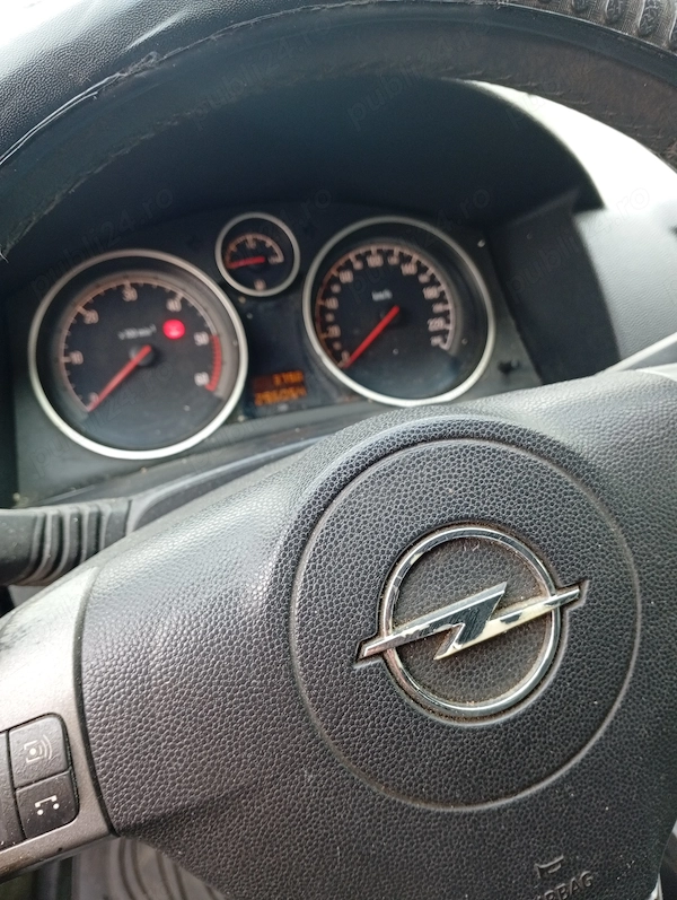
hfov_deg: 51.5
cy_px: 450
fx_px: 702
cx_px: 338
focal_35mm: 27
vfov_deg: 65.3
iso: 197
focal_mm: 3.98
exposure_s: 1/33.3
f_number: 1.8
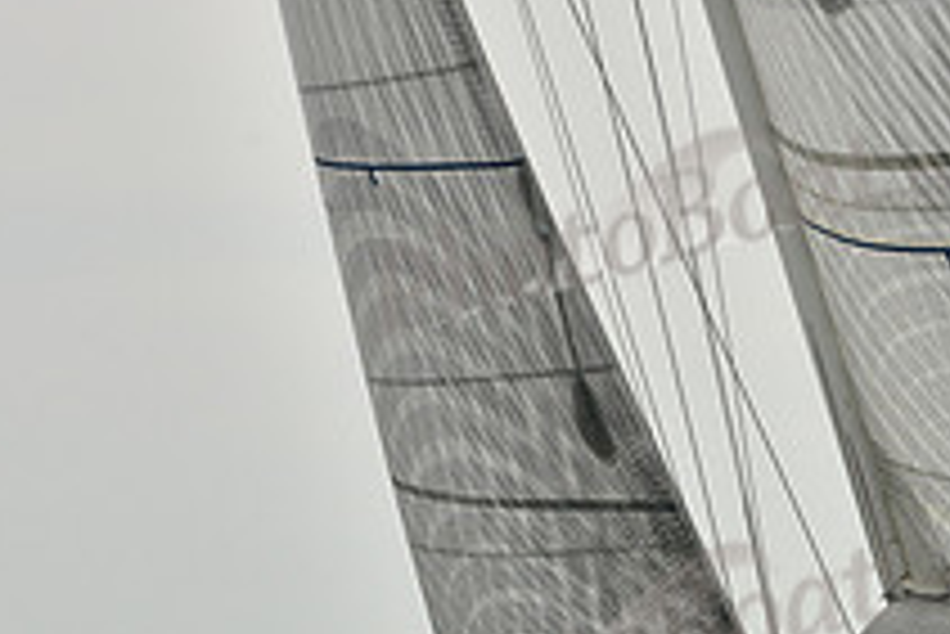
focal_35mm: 225
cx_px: 1243
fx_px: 5941
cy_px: 807
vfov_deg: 6.1
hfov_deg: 9.0
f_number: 11
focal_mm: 82
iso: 400
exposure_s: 1/1000
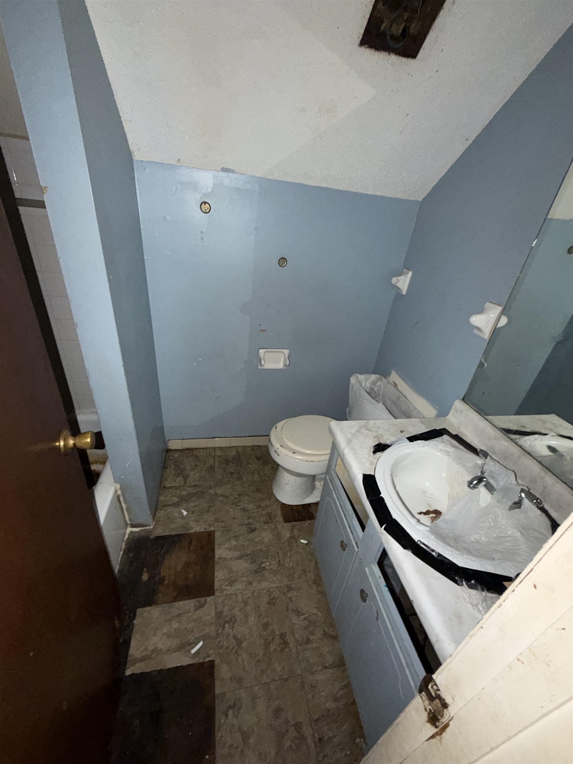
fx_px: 309
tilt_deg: -27.5
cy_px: 382
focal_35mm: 14
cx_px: 286
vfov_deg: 102.1
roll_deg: -8.3
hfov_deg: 85.7
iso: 200
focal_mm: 2.22
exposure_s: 1/34
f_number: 2.2
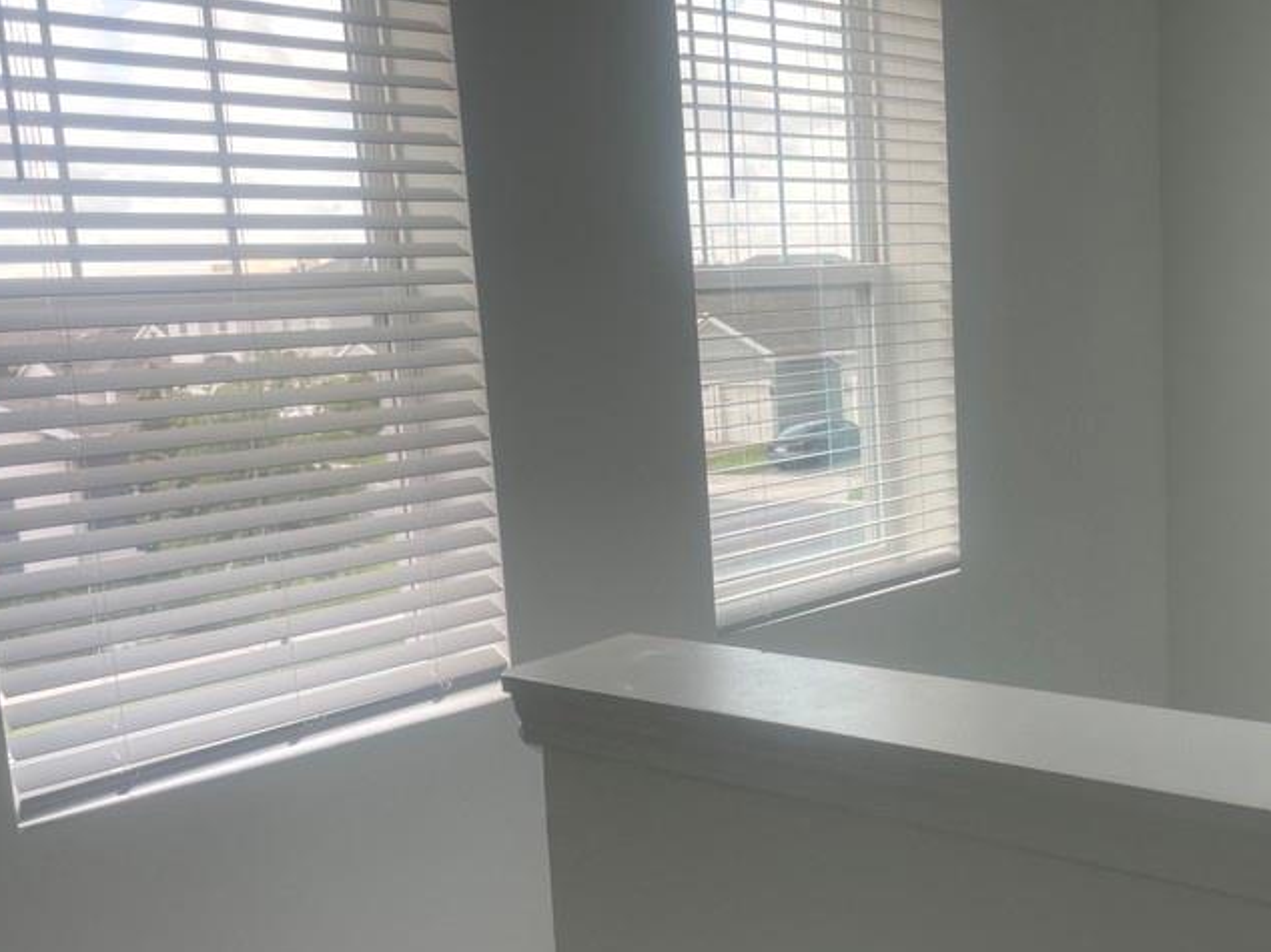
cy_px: 593
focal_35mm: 42
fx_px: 1542
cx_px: 810
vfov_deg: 34.2
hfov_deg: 44.4
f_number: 1.6
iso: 32
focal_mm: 4.2
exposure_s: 1/207
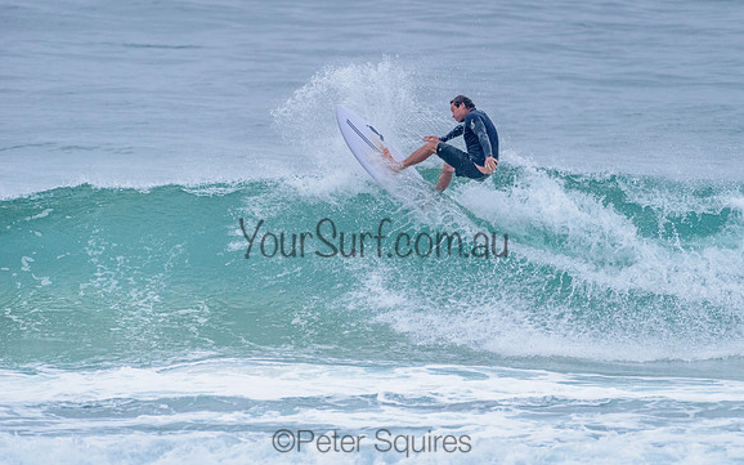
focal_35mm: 627
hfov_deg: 3.4
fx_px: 12711
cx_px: 455
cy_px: 222
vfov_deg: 2.1
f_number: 5.6
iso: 2000
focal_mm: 500
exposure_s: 1/2000
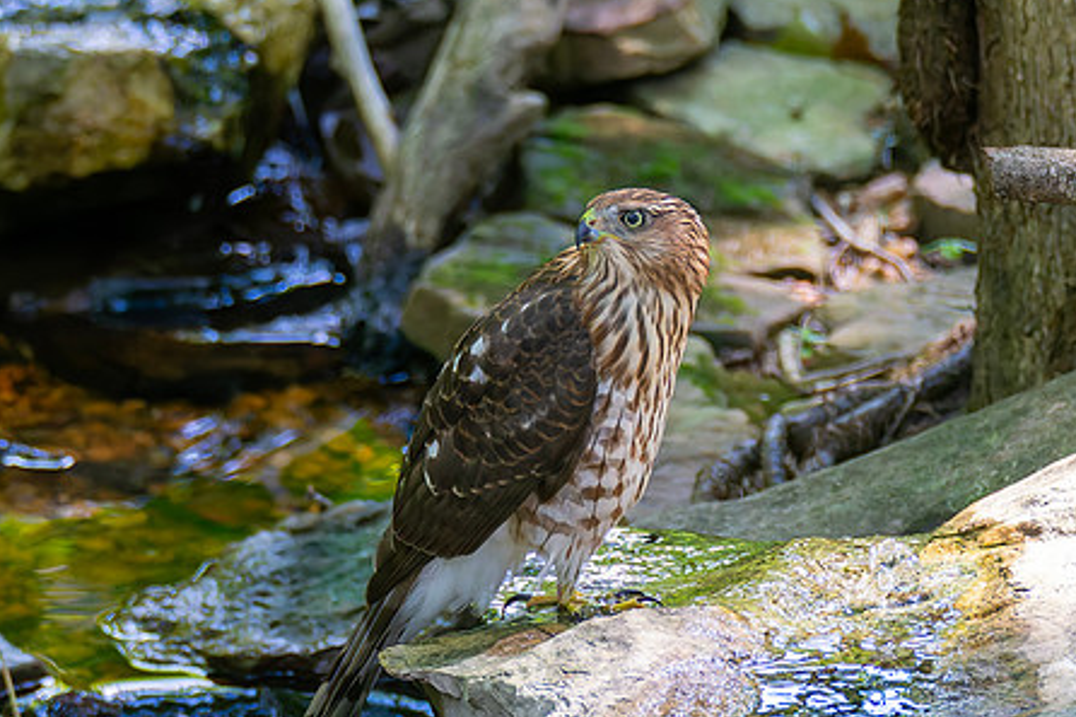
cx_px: 680
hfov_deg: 3.2
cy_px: 392
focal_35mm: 644
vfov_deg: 2.1
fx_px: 19240
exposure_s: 1/500
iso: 8000
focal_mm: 330
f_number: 6.3
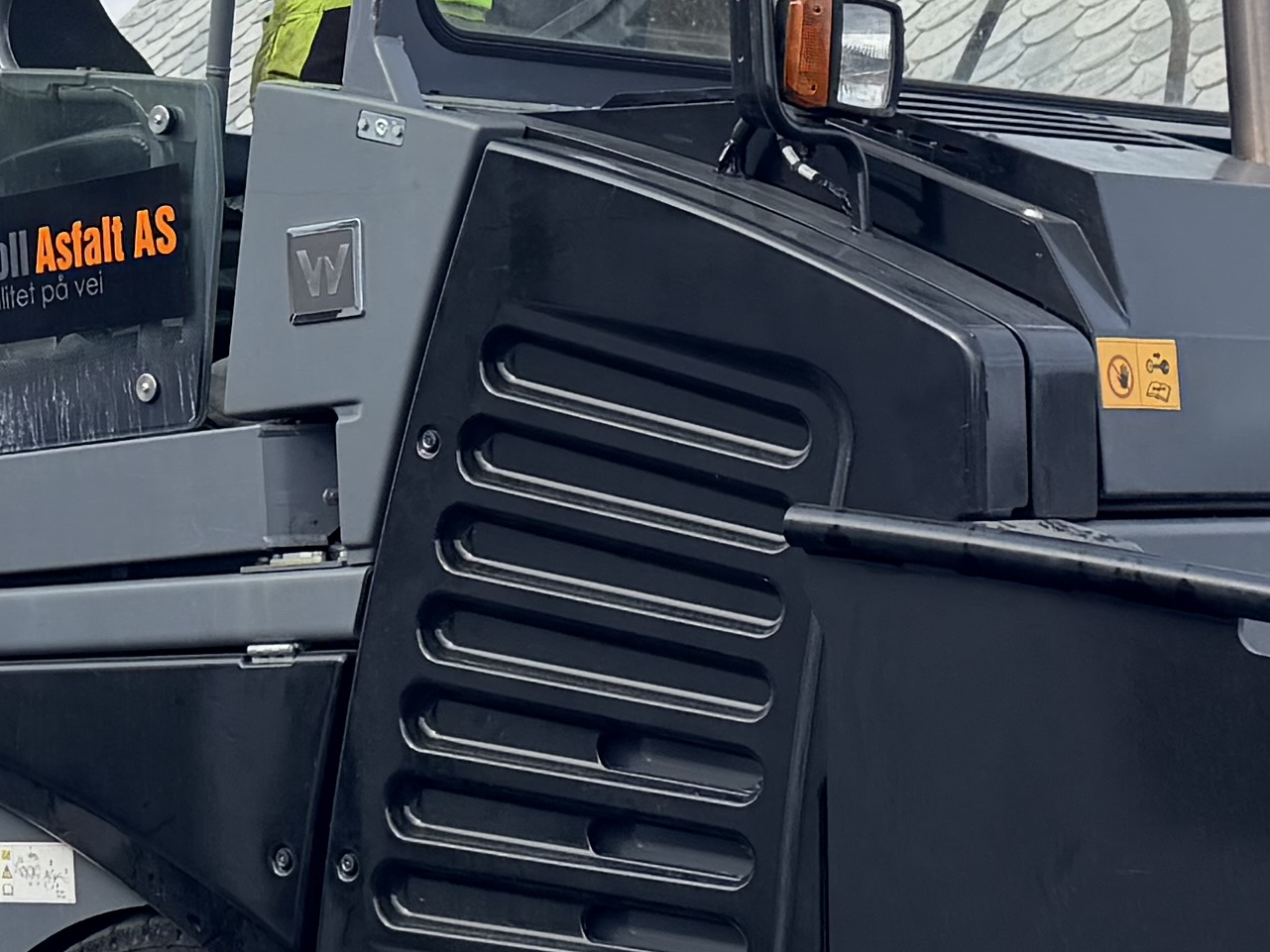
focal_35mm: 107
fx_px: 3926
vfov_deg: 13.8
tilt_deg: +2.8
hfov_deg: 18.1
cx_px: 184
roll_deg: +0.4
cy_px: 472
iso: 80
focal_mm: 6.76
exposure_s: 1/2703
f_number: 1.78
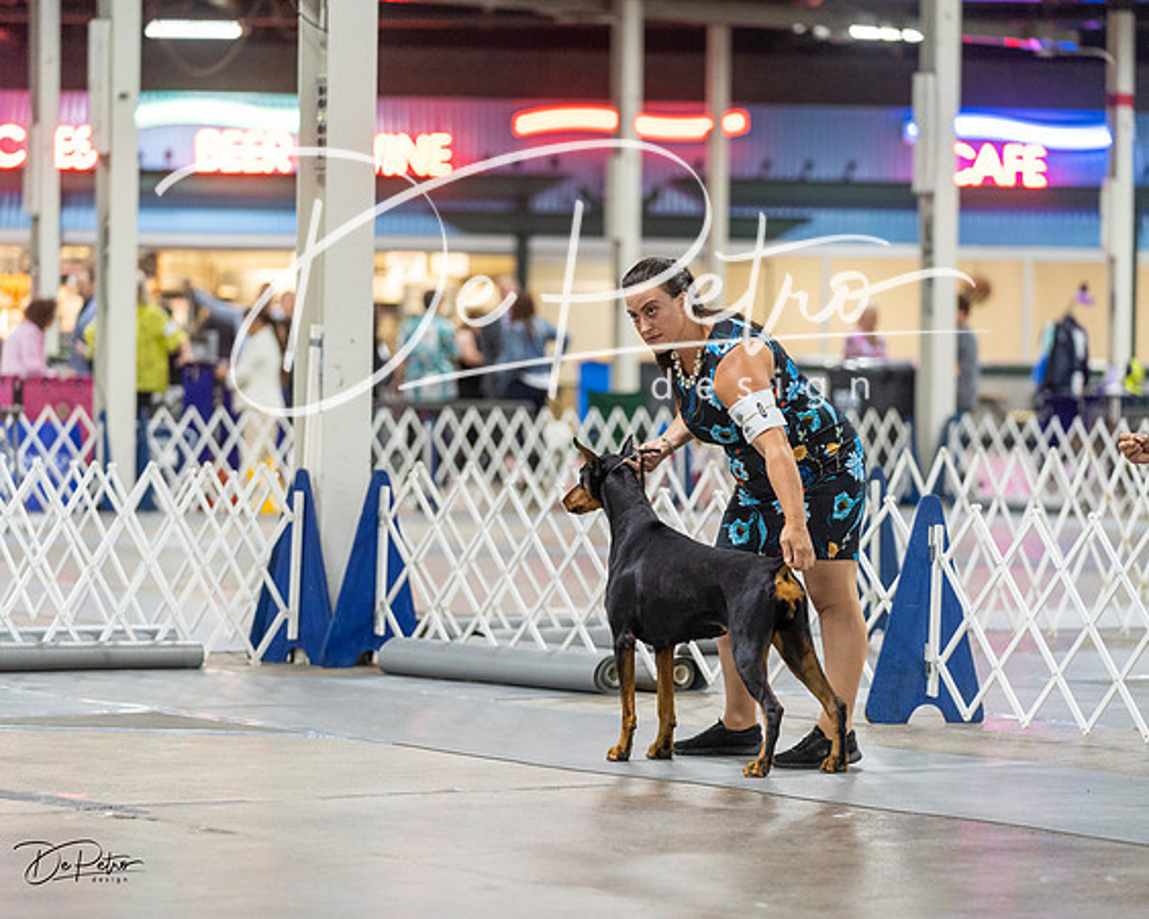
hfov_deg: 14.0
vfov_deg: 11.2
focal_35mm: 137
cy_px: 460
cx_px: 574
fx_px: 4671
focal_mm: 122
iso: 2000
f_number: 2.8
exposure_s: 1/160
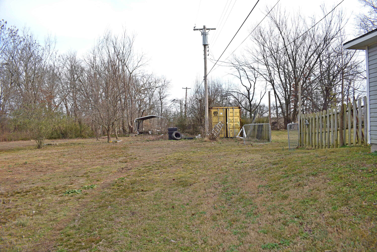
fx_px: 283
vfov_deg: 48.0
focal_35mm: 27
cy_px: 126
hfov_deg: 67.3
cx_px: 188
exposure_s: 1/160
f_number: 6.3
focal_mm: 18
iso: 100
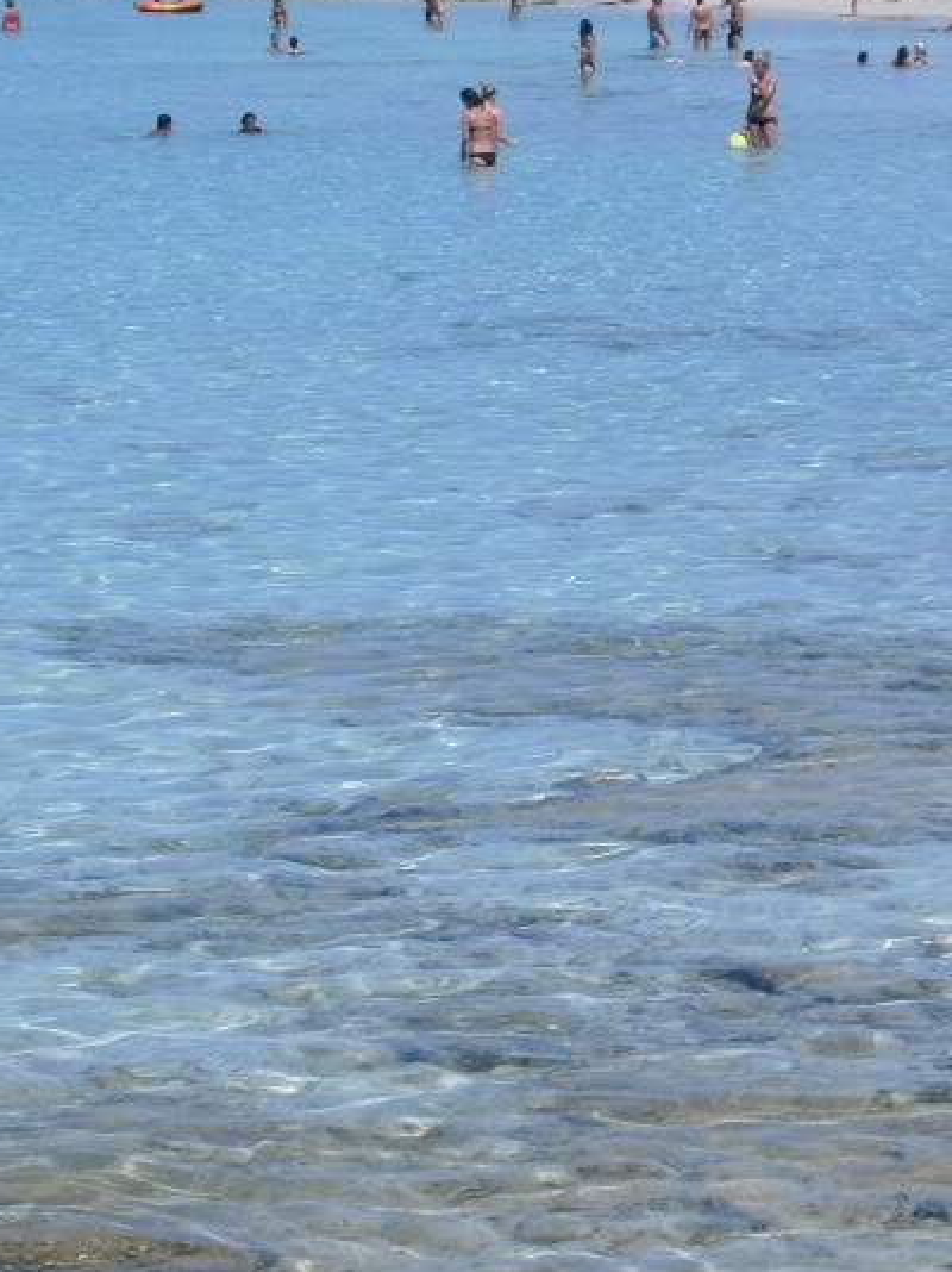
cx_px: 533
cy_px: 669
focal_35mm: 142
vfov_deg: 13.9
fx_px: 5211
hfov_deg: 10.4
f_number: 11.6
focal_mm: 13.1
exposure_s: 1/125
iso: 64
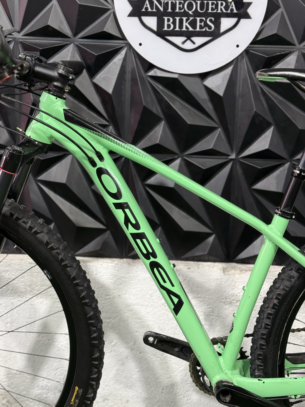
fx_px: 564
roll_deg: -2.5
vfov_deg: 39.7
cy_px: 204
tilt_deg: -10.4
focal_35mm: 48
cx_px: 152
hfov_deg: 30.3
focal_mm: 6.76
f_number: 1.78
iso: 160
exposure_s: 1/60
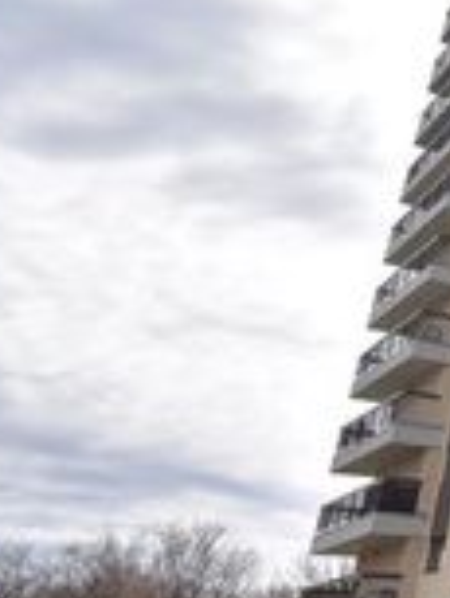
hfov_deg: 18.5
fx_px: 814
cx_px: 920
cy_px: 240
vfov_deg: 40.2
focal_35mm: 47
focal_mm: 10
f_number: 8
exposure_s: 1/500
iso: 125
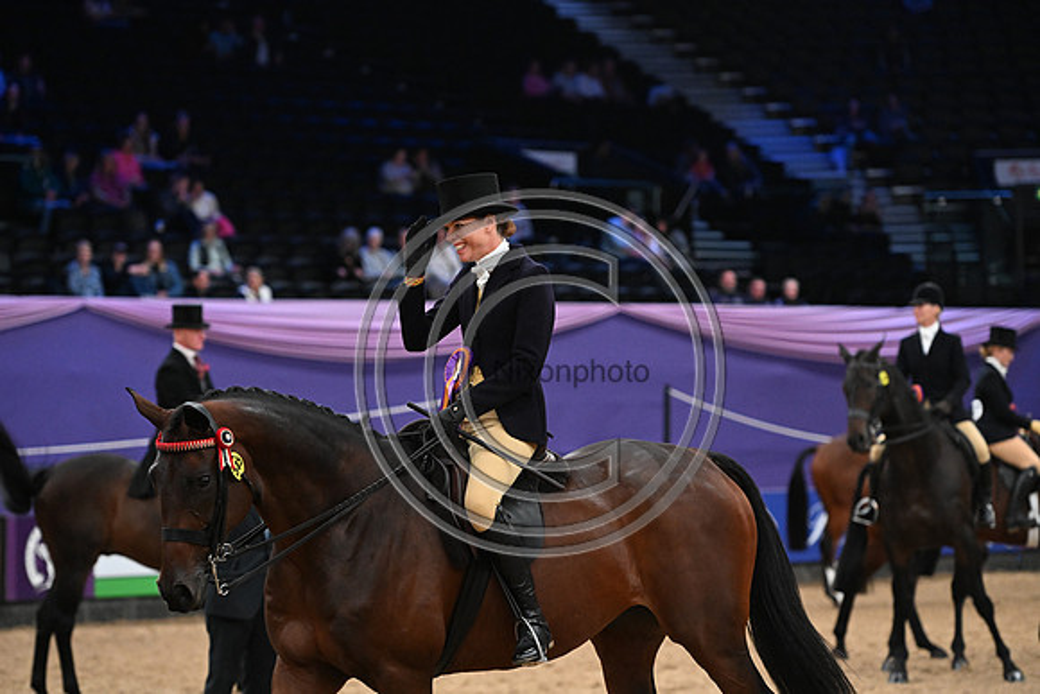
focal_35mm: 145
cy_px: 347
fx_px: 4190
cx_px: 520
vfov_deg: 9.5
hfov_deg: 14.2
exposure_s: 1/640
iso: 6400
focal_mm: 145
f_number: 3.5
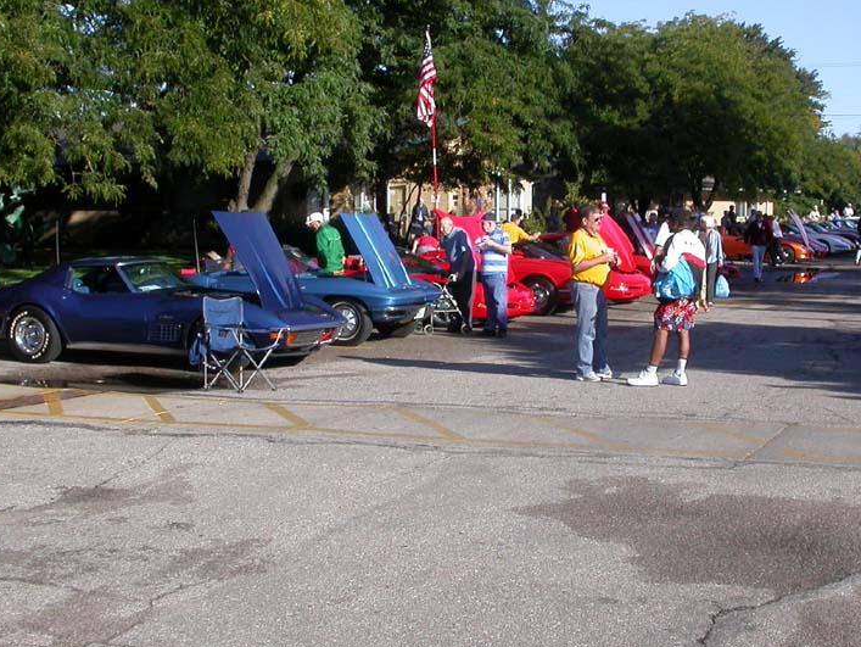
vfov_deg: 26.5
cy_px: 272
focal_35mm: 55
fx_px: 1369
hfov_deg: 34.9
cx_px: 473
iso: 100
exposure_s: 1/280
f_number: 6.7
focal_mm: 7.85
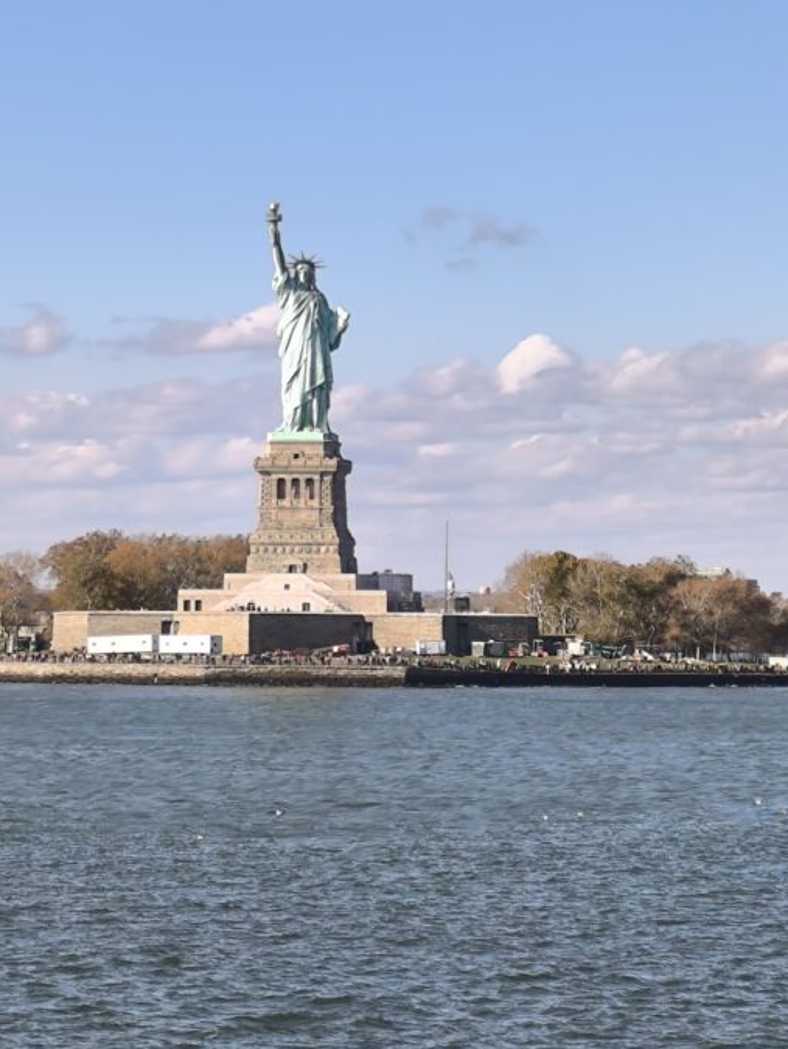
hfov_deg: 10.5
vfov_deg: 13.9
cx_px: 297
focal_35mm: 141
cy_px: 288
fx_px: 4276
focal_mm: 6.14
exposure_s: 1/586
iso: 50
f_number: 1.65
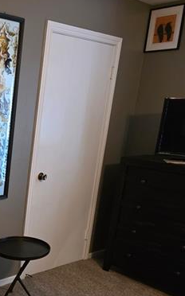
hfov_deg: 25.7
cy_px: 182
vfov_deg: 46.9
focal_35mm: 42
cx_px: -62
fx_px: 339
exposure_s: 1/120
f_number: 1.7
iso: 1250
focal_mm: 6.3
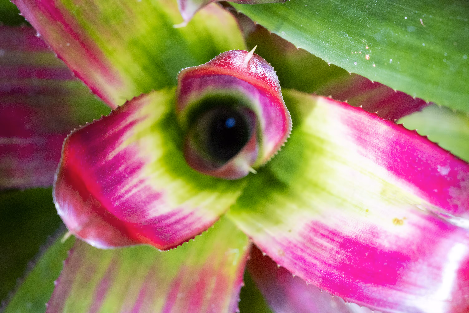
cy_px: 156
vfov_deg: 19.5
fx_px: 912
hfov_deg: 28.8
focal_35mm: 70
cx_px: 234
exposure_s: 1/100
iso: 4000
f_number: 5.6
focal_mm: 70
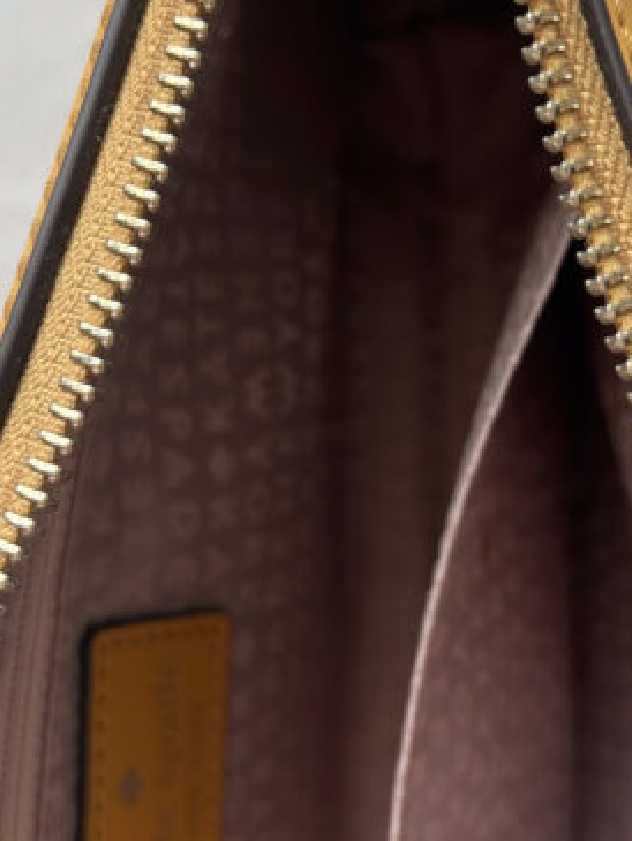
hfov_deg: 25.5
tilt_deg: -85.6
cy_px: 389
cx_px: 417
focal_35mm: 57
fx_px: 1387
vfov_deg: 33.8
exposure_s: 1/121
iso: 40
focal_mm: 5.7
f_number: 1.5
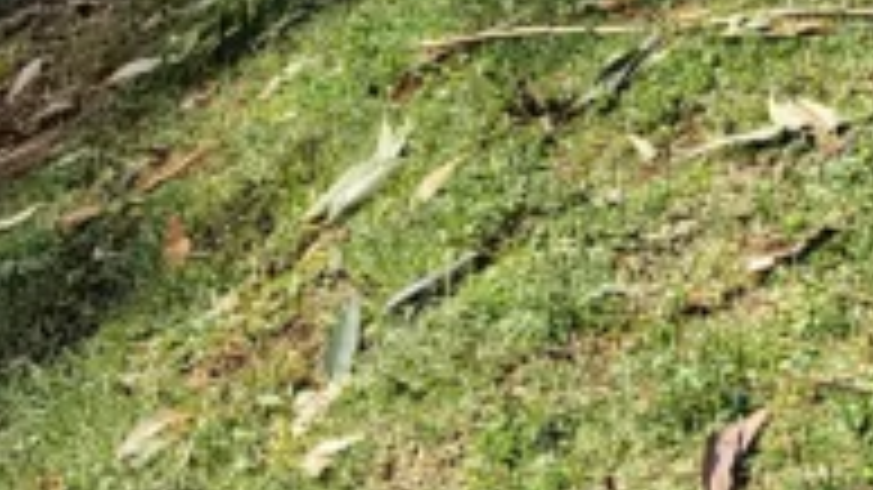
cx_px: 1251
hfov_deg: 14.6
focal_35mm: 138
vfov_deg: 7.8
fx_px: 3194
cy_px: -863
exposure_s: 1/812
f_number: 1.8
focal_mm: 5.6
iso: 102
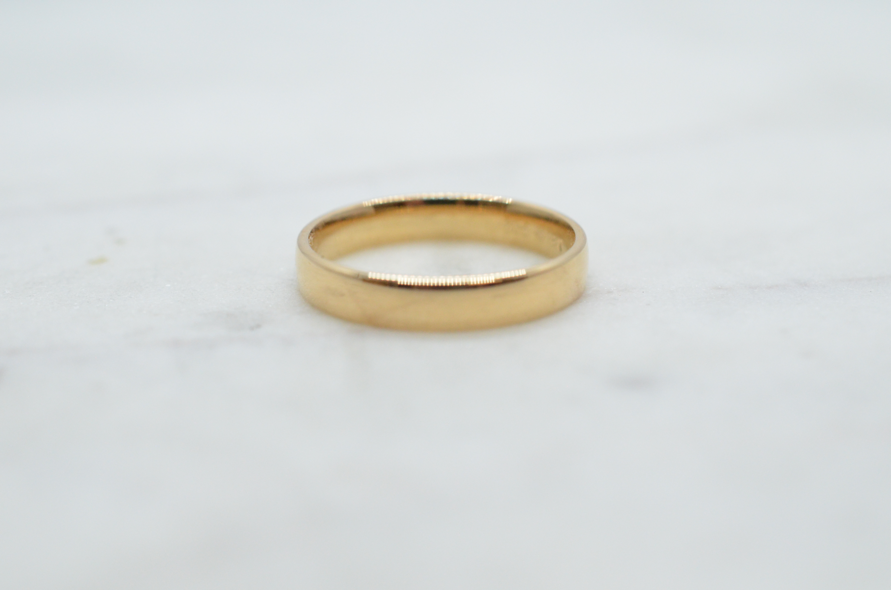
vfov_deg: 22.5
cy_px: 295
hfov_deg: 33.5
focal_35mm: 60
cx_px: 446
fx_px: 1482
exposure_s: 1/800
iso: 2500
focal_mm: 40
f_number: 6.3
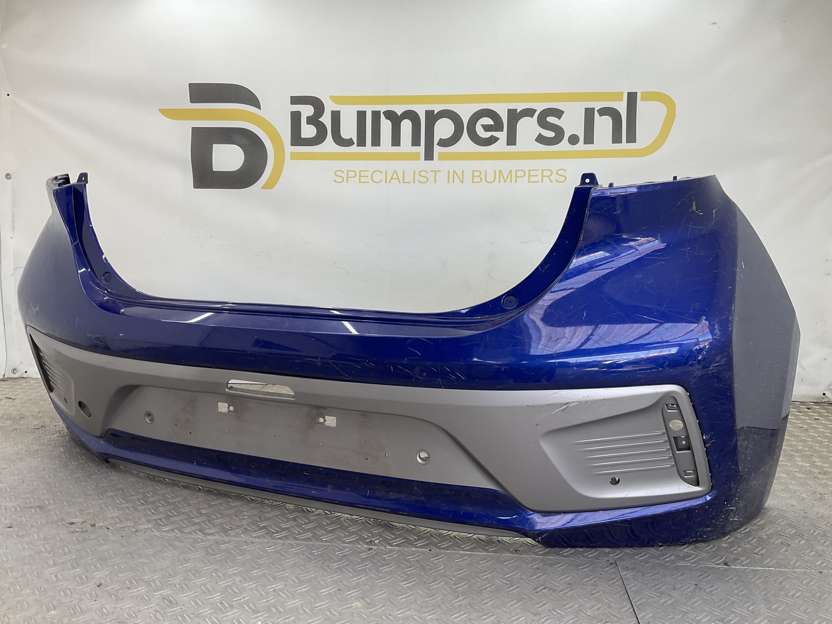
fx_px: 697
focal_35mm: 29
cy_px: 312
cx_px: 416
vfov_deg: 48.2
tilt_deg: -8.5
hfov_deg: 61.7
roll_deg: -2.5
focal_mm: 3
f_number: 1.8
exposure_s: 1/120
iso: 20
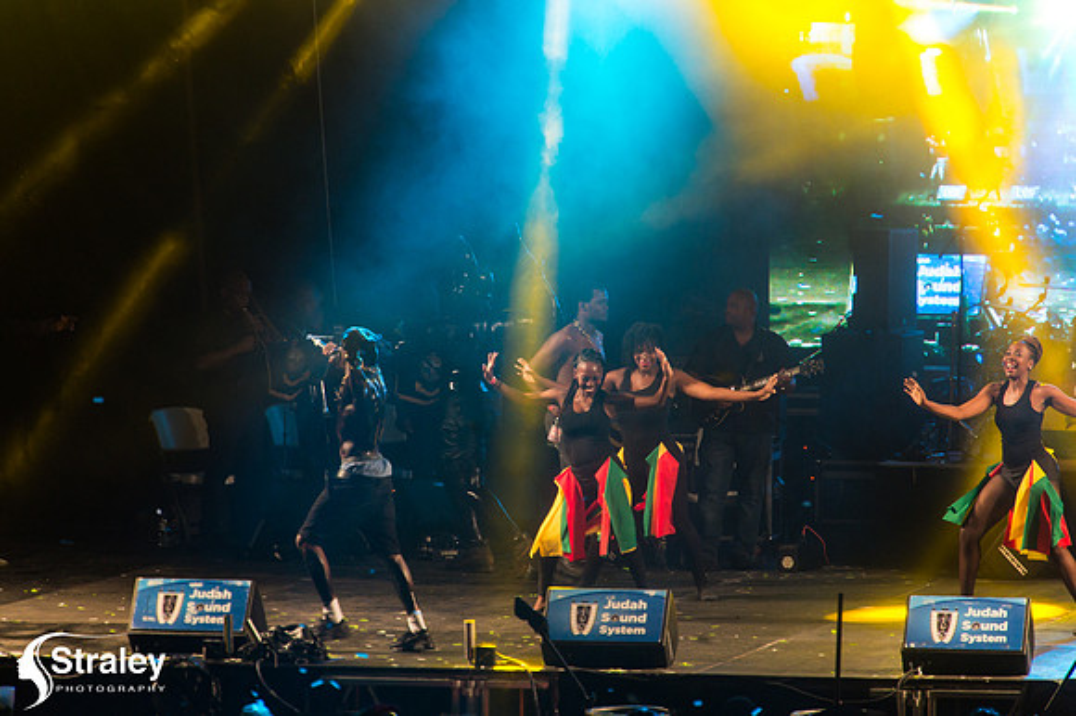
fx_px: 9559
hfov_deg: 6.4
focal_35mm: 320
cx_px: 538
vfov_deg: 4.3
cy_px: 358
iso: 3200
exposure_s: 1/200
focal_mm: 320
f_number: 5.6
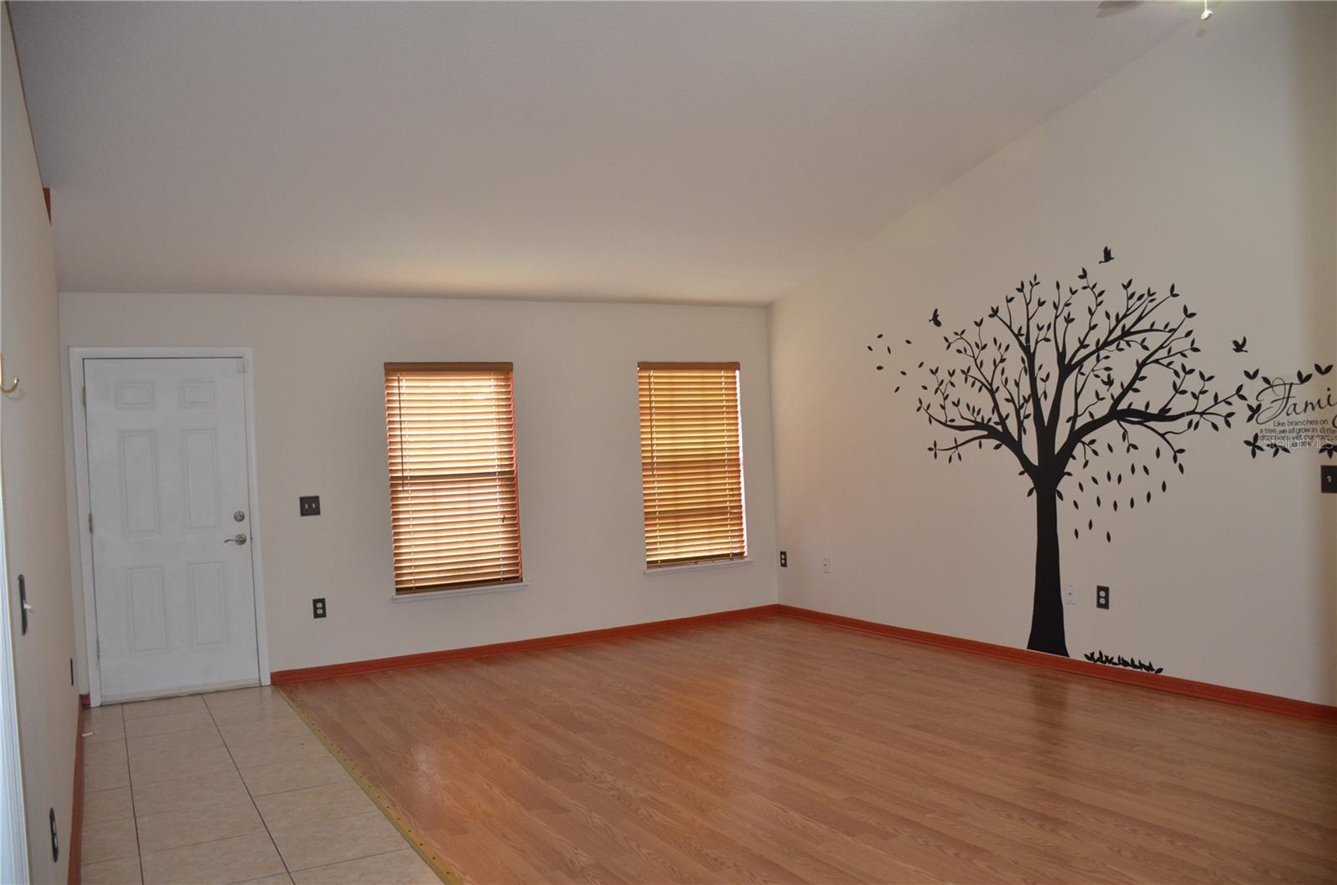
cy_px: 442
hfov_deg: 67.5
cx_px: 668
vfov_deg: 47.7
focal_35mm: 27
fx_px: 1000
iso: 800
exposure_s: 1/60
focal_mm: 18
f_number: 3.5
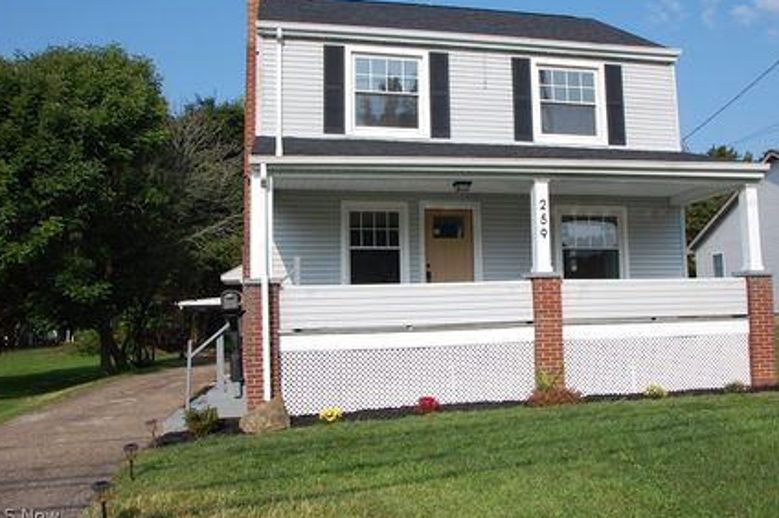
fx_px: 726
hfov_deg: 56.3
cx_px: 434
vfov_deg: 39.2
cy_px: 224
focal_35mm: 34
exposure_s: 1/400
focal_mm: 19
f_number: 10
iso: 200
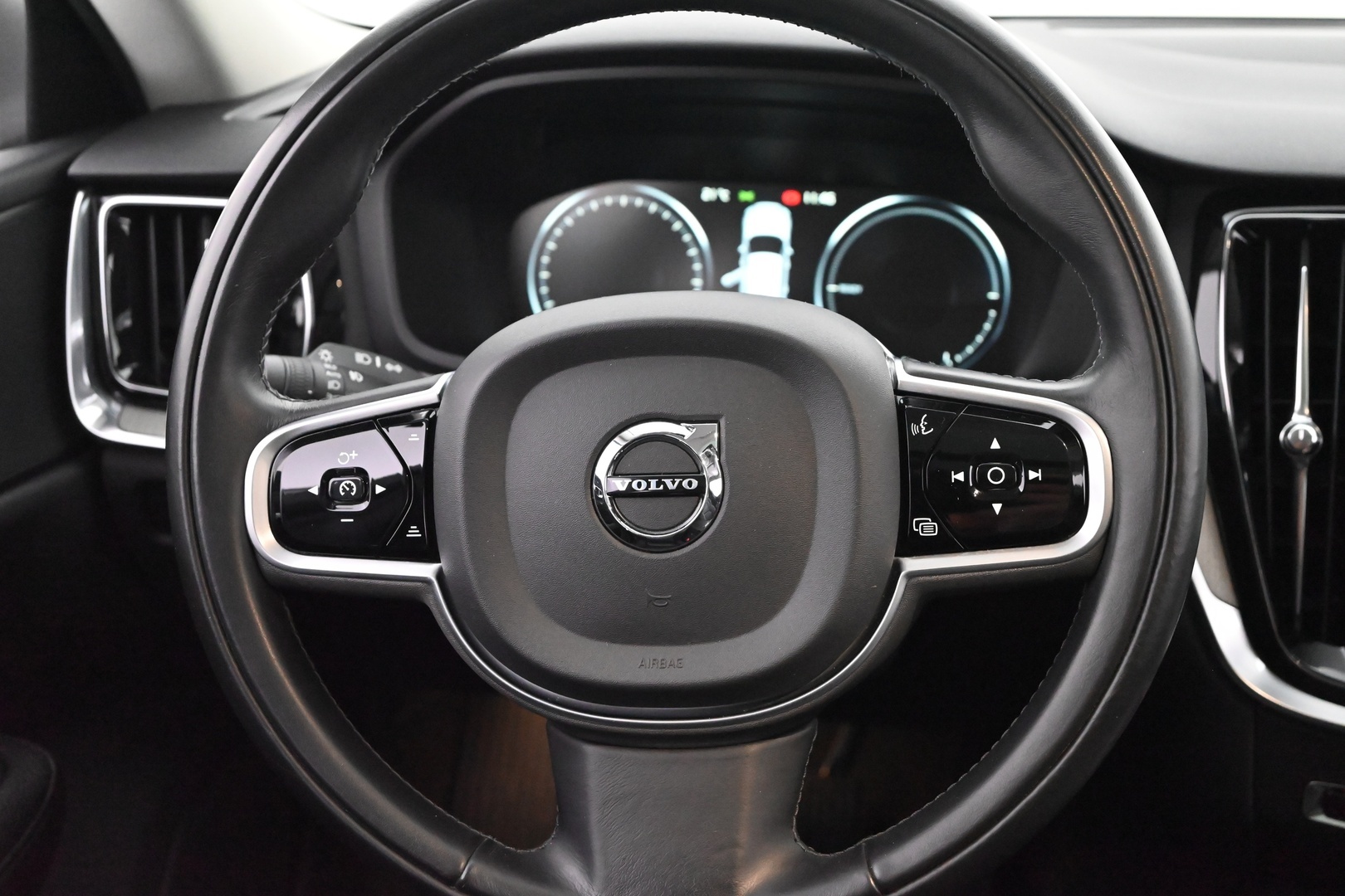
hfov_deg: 47.4
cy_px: 448
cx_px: 672
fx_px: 1532
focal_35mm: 41
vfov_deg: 32.6
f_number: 5.6
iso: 12800
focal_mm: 41
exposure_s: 1/60
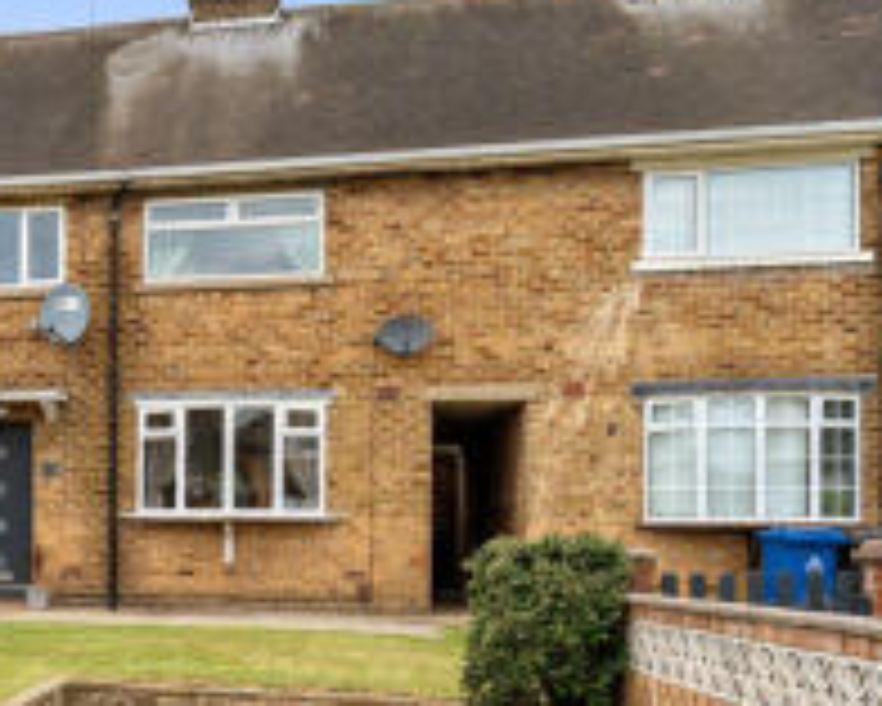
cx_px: -70
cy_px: 537
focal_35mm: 50
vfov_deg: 29.5
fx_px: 1318
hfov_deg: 32.8
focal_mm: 22.2
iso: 100
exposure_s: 1/640
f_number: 4.5
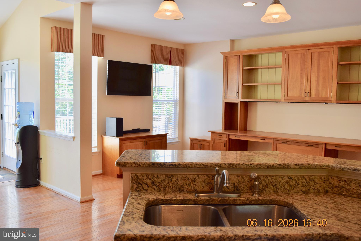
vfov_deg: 40.0
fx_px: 331
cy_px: 120
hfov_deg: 57.2
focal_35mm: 33
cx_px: 180
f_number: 5.6
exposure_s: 1/125
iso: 400
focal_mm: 22
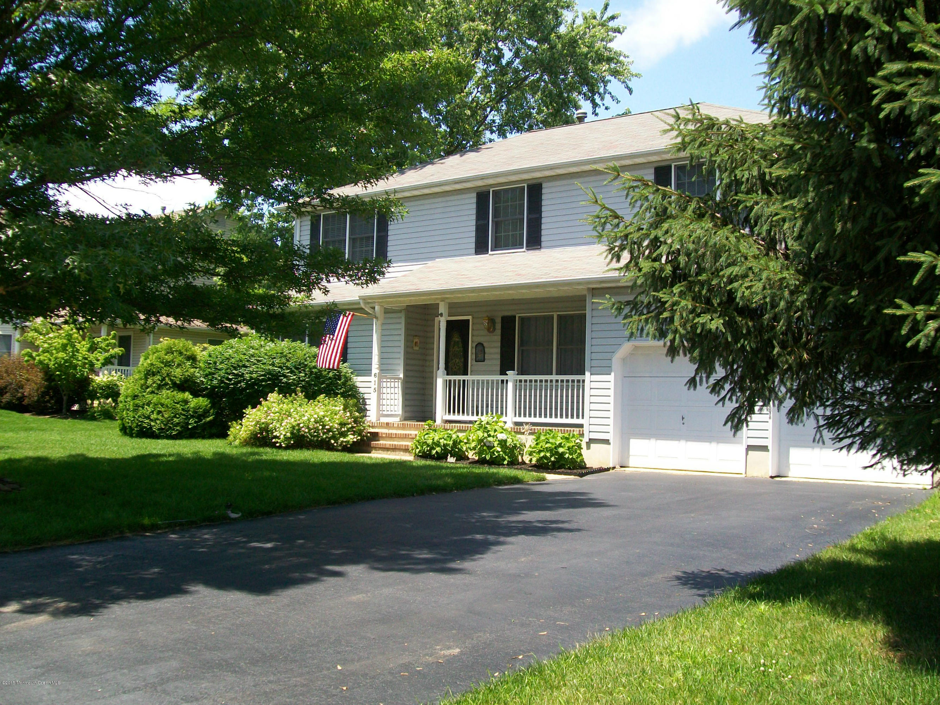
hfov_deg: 51.4
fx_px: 978
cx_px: 470
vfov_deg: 39.7
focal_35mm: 36
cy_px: 352
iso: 64
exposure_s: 1/500
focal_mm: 6
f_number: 2.7
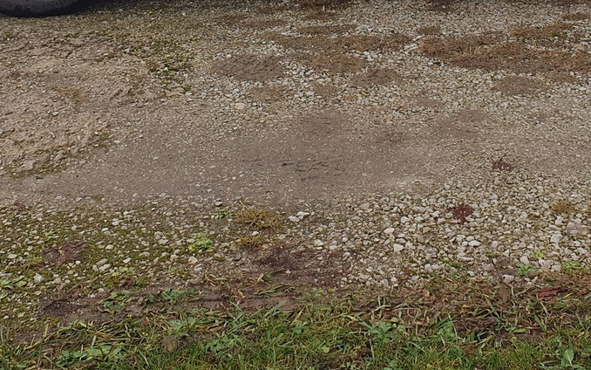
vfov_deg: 18.3
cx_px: 377
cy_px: -141
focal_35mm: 65
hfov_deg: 31.4
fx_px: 1047
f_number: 2.4
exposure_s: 1/156
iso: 50
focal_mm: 4.32
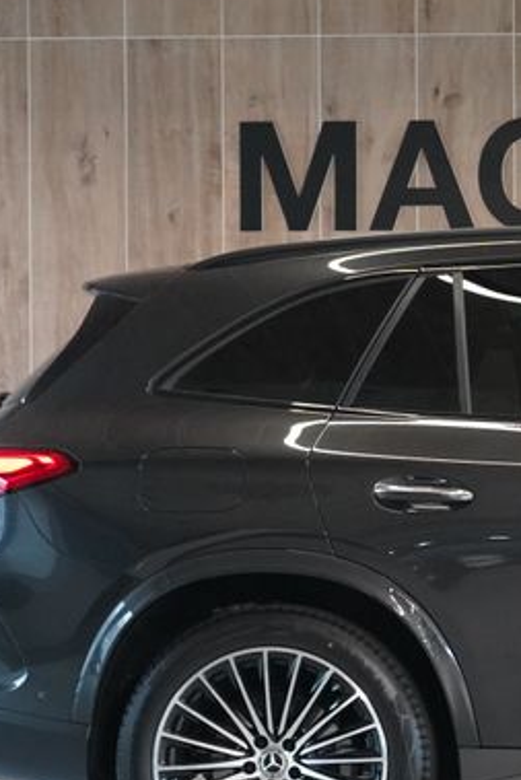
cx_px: 842
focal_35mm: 162
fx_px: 3513
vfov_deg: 12.7
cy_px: 538
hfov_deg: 8.3
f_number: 5
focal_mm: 60
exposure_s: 1/160
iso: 8000
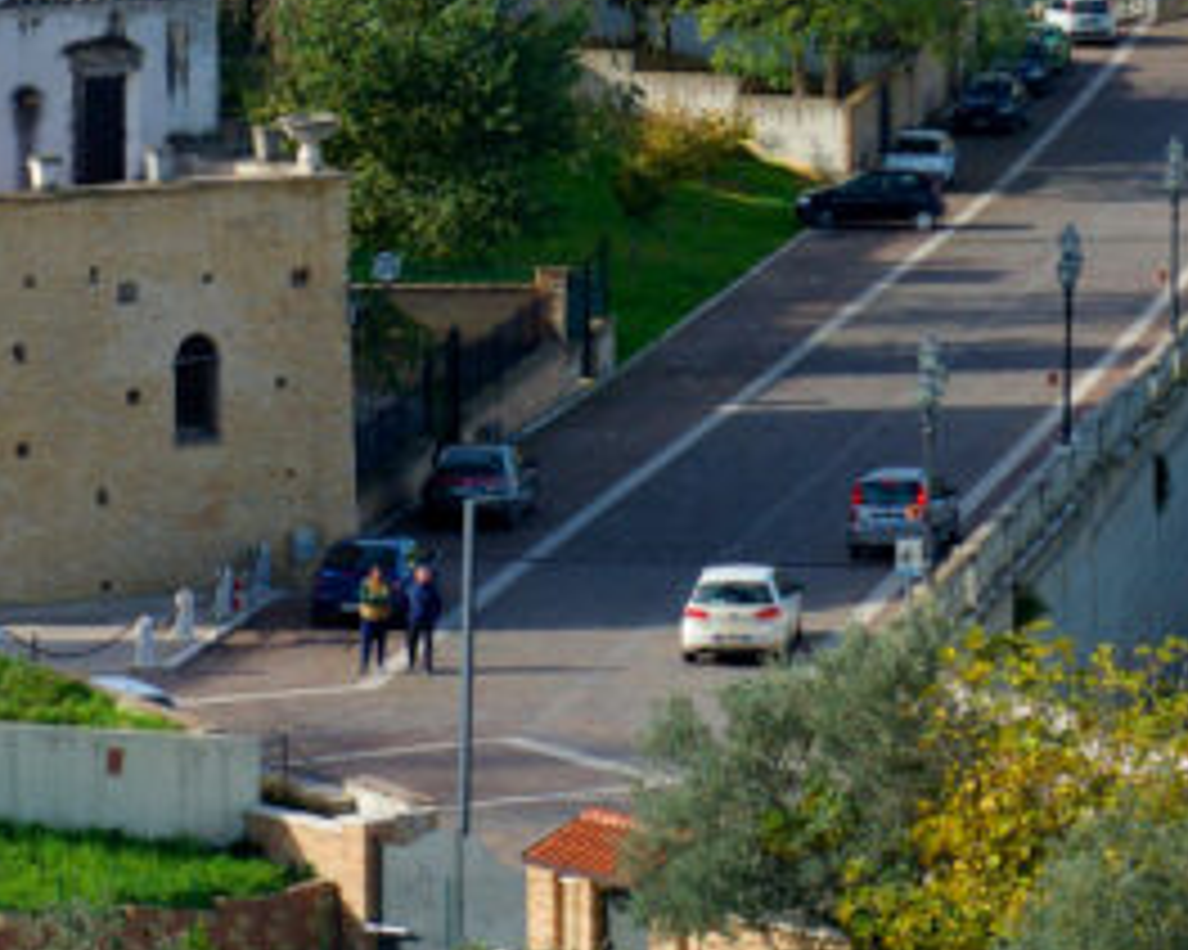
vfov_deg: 6.0
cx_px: 810
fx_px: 8963
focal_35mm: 255
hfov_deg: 7.6
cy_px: -340
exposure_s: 1/250
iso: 200
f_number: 14
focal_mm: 70
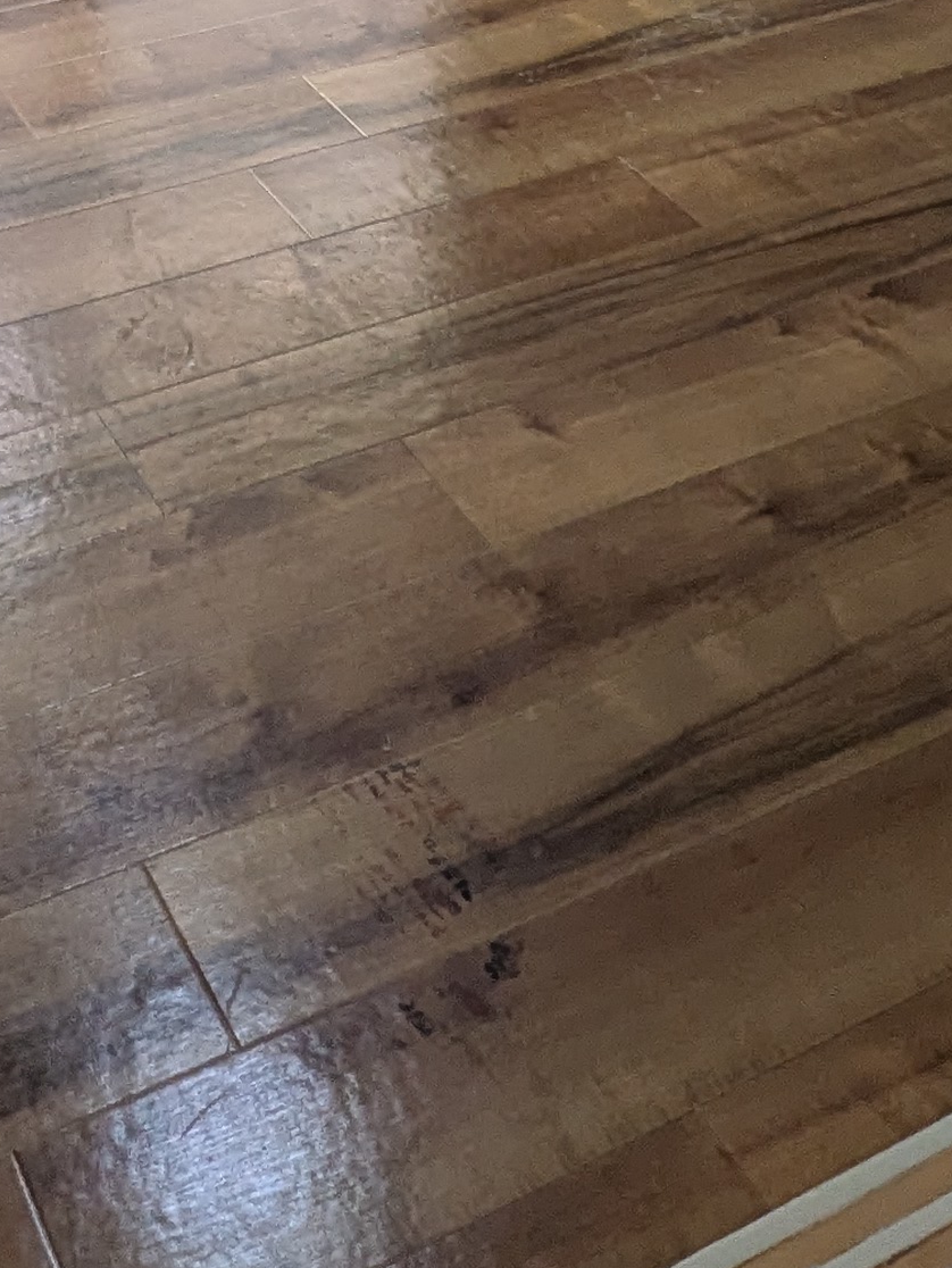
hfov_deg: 24.8
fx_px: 2125
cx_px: 183
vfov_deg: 27.3
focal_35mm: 58
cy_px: -423
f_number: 2.2
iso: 116
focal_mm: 1.83
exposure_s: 1/120
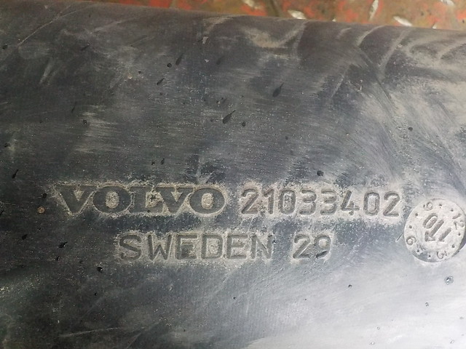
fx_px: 404
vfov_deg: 46.8
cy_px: 174
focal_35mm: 30
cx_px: 233
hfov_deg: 60.0
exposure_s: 1/30
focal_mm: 4.1
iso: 800
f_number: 3.3
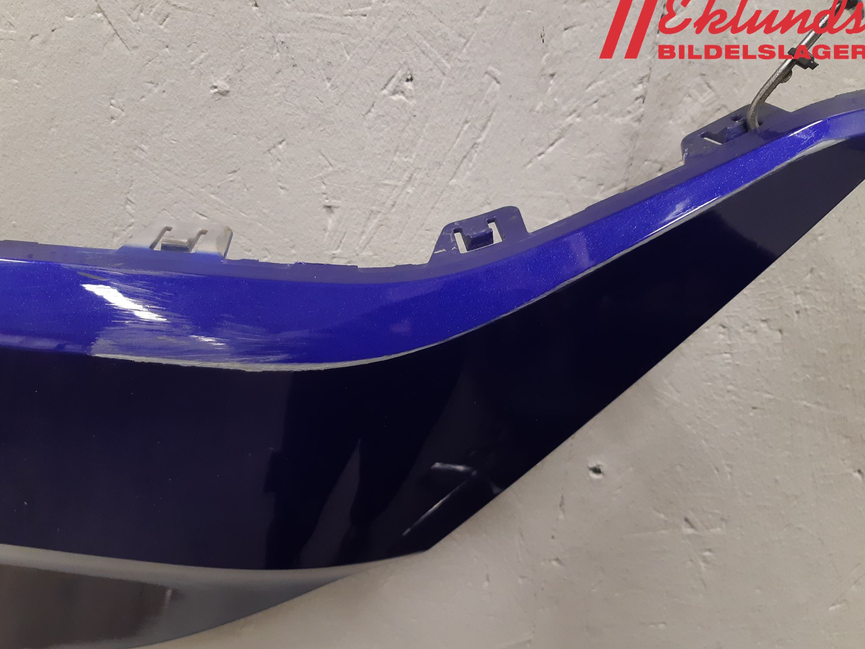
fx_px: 675
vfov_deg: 51.4
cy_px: 322
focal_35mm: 27
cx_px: 419
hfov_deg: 65.3
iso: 200
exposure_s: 1/50
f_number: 1.7
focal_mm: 3.93
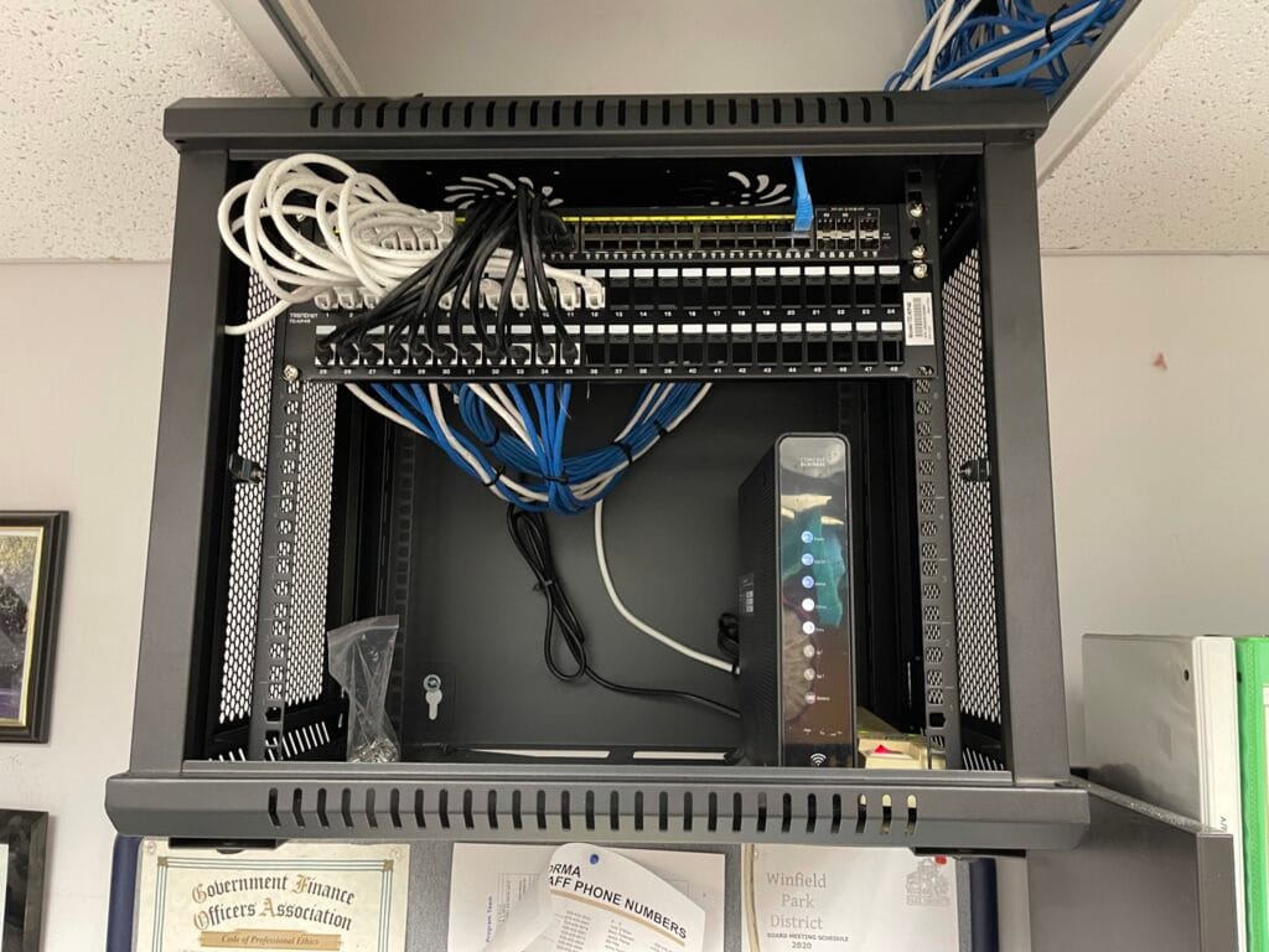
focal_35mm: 26
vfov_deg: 53.1
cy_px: 476
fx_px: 953
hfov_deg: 67.3
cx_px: 634
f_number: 1.6
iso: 400
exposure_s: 1/40
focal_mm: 5.1
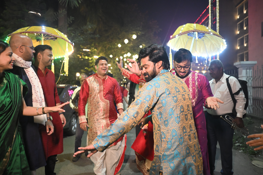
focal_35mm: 28
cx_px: 132
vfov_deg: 46.4
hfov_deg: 65.5
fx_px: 205
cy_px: 88
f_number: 2.8
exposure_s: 1/200
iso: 6400
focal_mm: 28
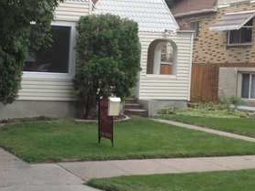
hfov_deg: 23.8
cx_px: 23
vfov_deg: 18.4
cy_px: 110
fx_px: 588
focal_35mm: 80
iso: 50
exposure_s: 1/355
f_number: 2.4
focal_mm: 4.28
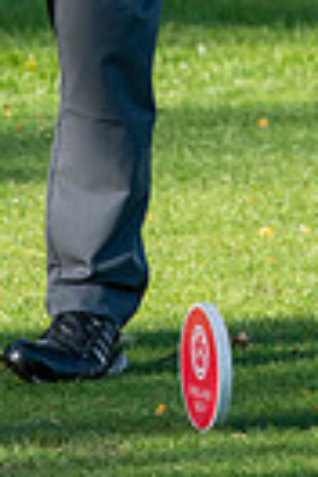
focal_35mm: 1538
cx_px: 36
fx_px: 20377
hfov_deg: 0.9
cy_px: -238
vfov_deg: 1.3
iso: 500
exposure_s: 1/1000
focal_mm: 300
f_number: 5.6
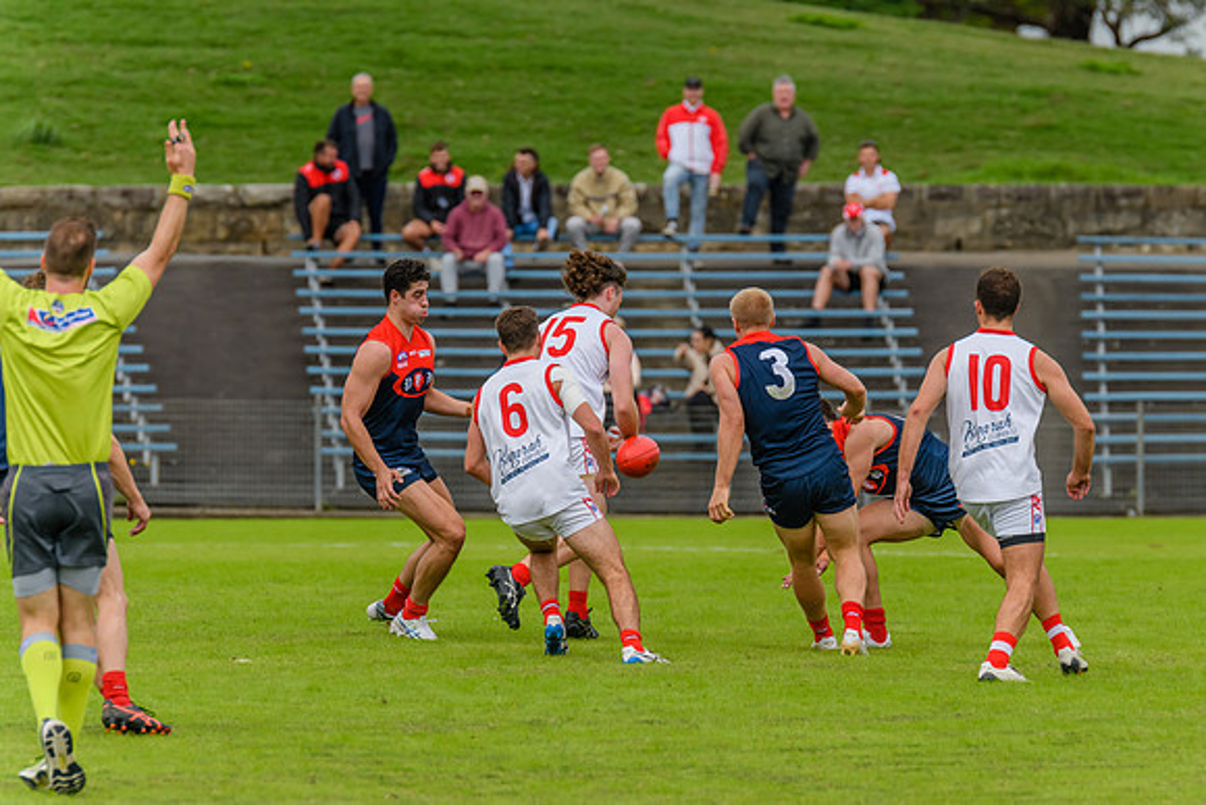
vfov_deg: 2.8
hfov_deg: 4.2
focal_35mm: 495
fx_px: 16573
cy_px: 430
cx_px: 687
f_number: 7.1
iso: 800
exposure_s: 1/2000
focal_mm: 420
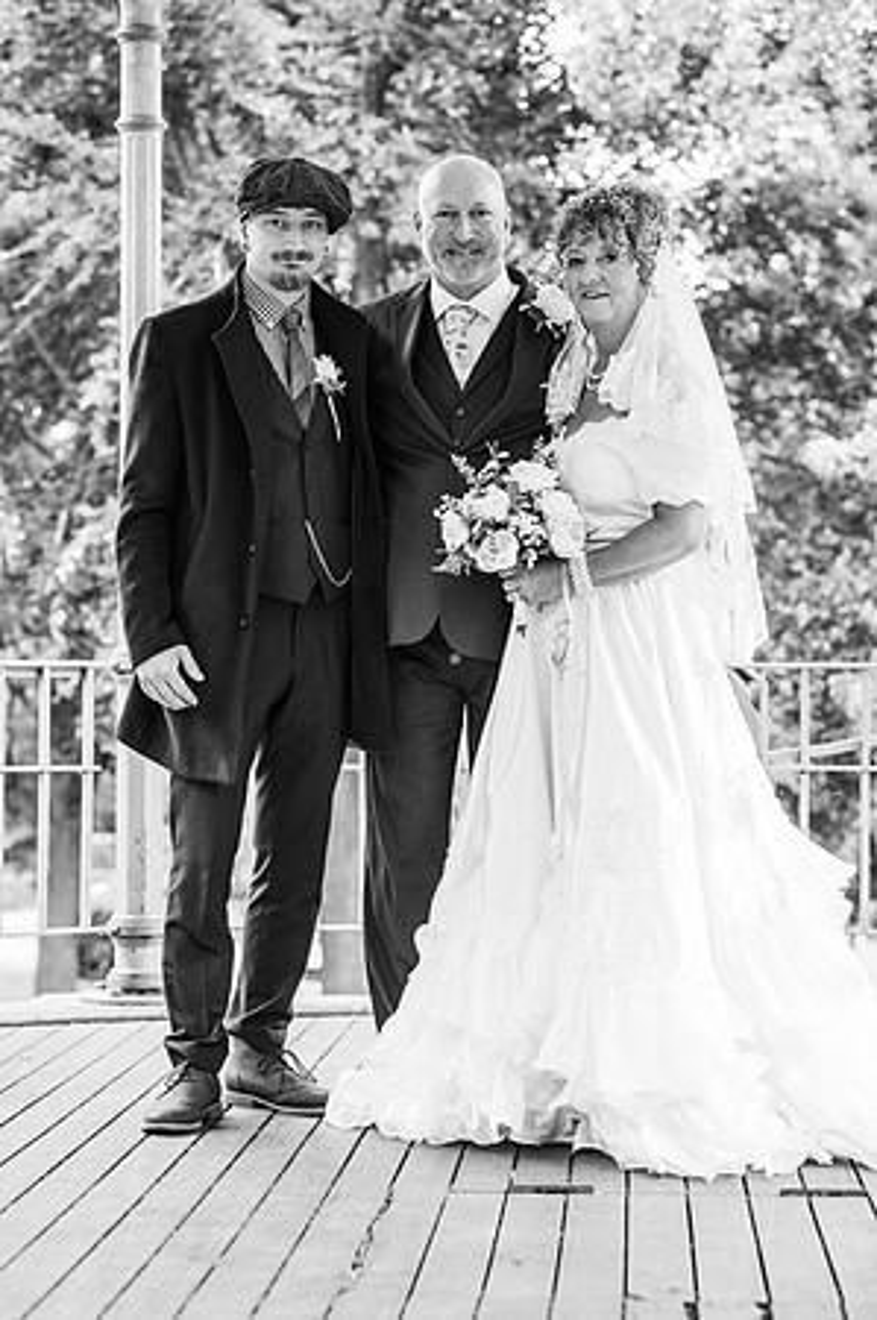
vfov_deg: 23.9
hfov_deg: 16.0
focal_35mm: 85
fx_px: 3113
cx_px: 438
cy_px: 660
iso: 400
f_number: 4
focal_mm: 85
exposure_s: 1/200
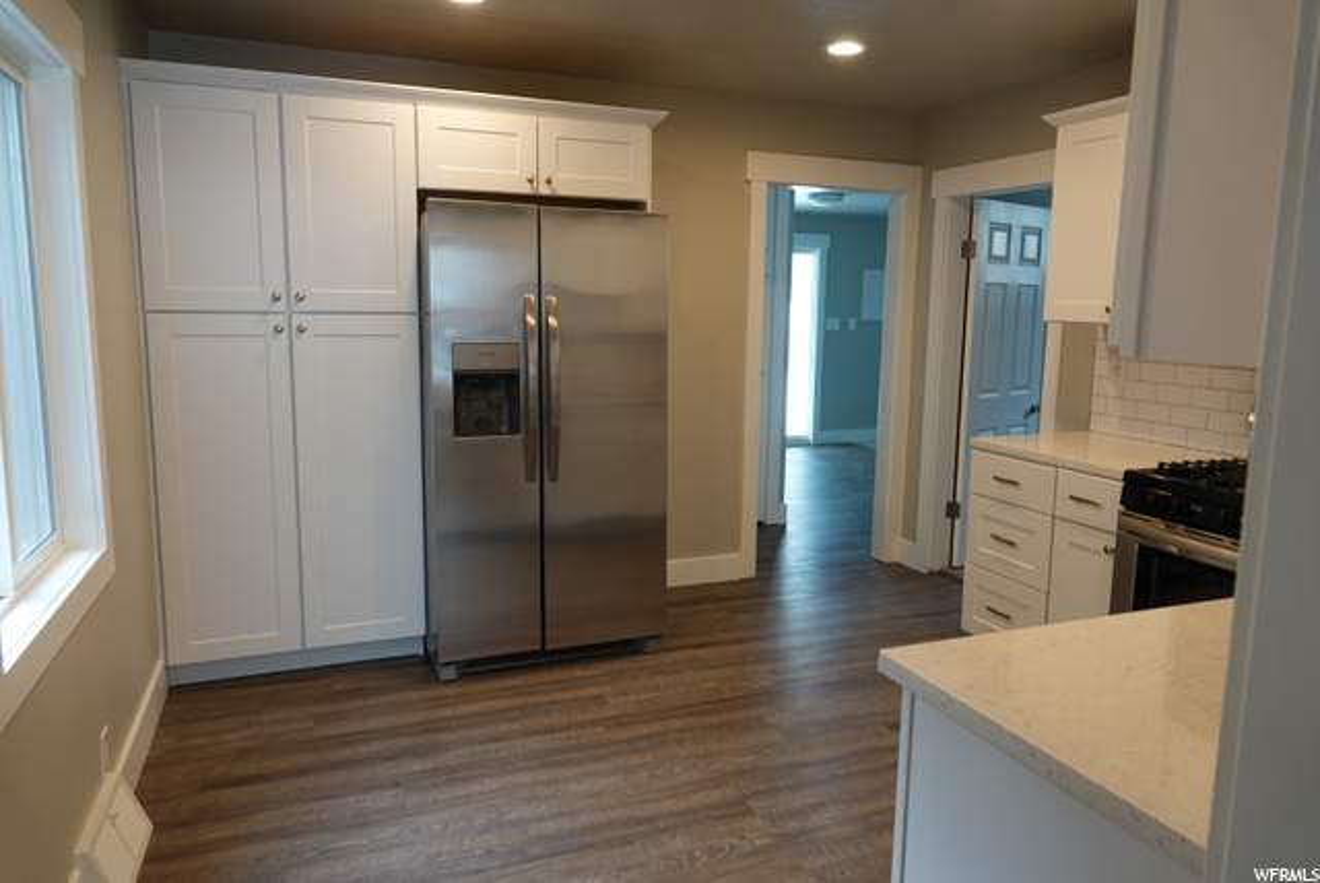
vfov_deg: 53.2
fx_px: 881
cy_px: 442
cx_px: 660
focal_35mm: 24
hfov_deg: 73.7
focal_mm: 8.8
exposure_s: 1/40
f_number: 2.4
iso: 100
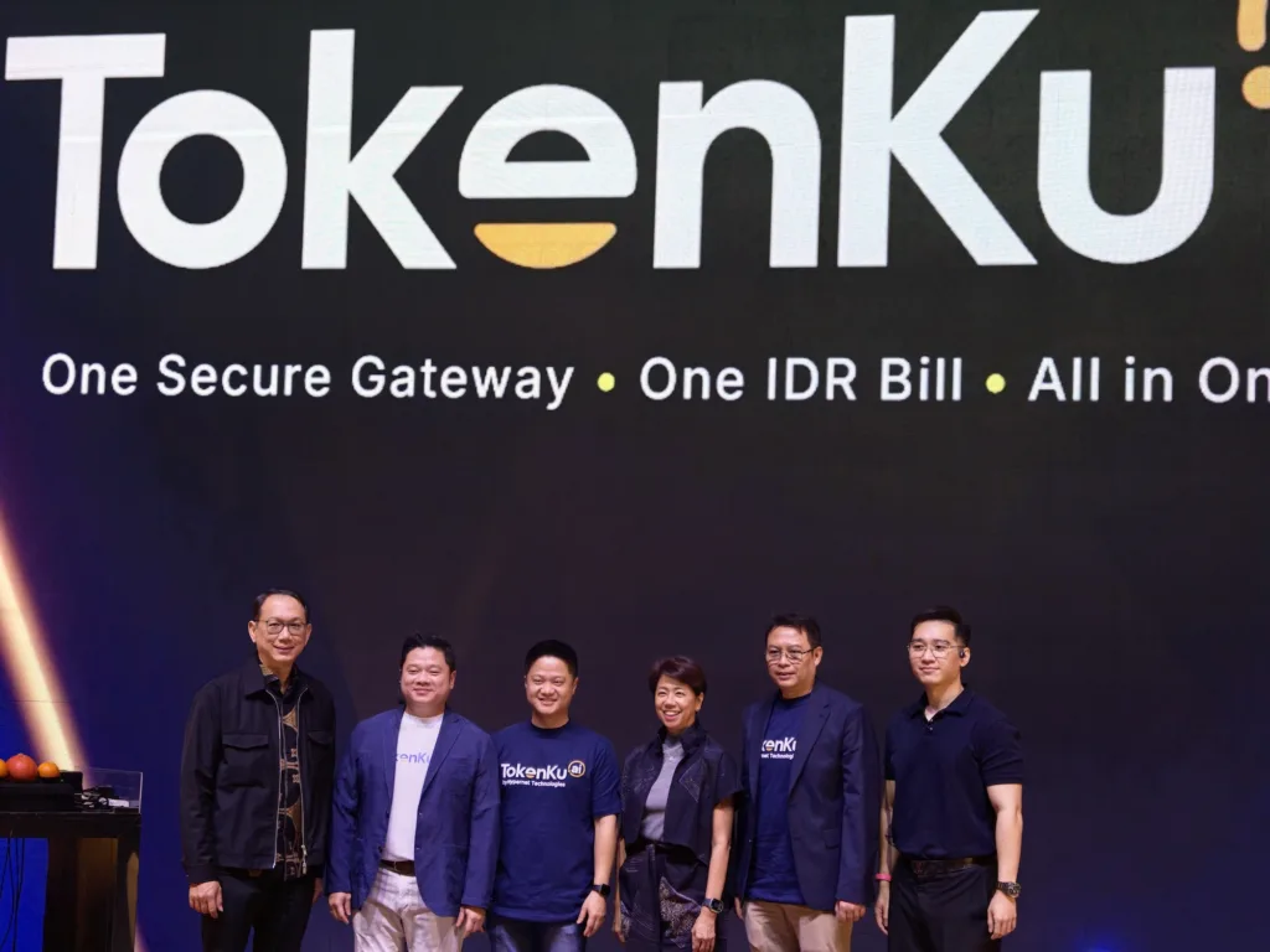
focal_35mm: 70
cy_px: 476
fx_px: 2568
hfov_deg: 27.8
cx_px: 635
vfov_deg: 21.0
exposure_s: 1/60
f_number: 2.2
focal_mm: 20.1
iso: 1000
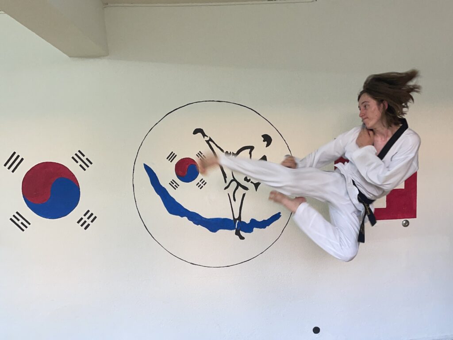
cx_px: 226
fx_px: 340
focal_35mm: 26
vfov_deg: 53.1
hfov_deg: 67.3
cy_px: 170
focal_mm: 4.2
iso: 100
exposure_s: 1/100
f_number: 1.6
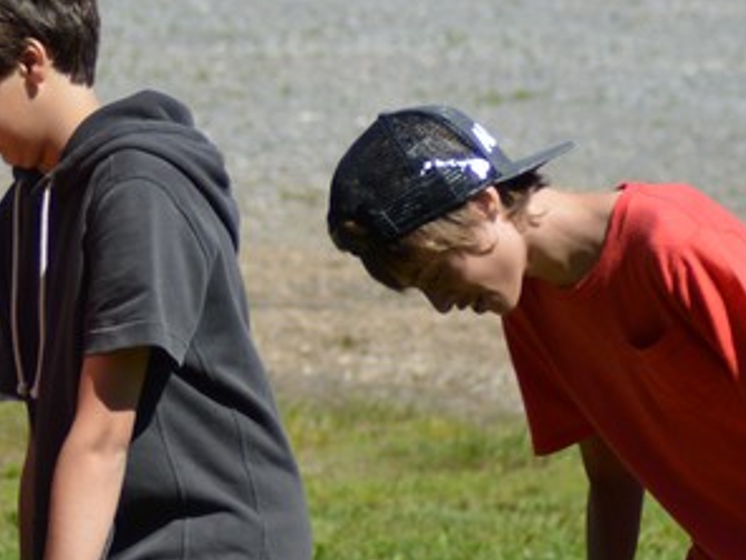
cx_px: 197
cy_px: 594
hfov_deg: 5.7
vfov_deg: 4.3
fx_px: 7521
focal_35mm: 349
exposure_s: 1/1000
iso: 110
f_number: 4
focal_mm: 70
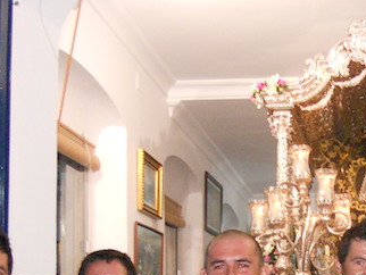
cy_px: 267
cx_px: 353
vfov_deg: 21.3
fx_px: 709
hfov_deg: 27.5
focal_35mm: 67
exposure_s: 1/25
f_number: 3.2
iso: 500
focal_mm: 4.9
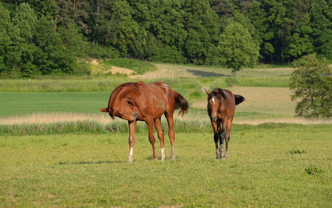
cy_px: 103
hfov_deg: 10.2
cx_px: 166
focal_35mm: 205
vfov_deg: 6.4
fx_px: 1855
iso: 250
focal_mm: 200
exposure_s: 1/500
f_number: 8
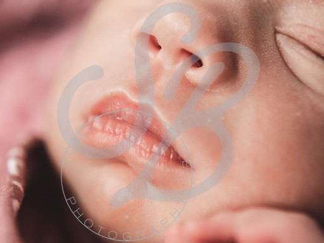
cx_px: 158
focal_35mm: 77
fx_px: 721
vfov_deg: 19.1
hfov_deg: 25.3
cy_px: 122
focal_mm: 70
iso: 500
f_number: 5.6
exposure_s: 1/125
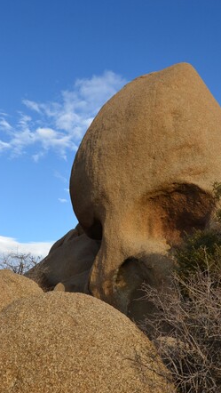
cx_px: 147
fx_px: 385
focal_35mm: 37
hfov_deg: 31.8
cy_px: 230
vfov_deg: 53.7
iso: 400
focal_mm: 20
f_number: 10
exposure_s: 1/250
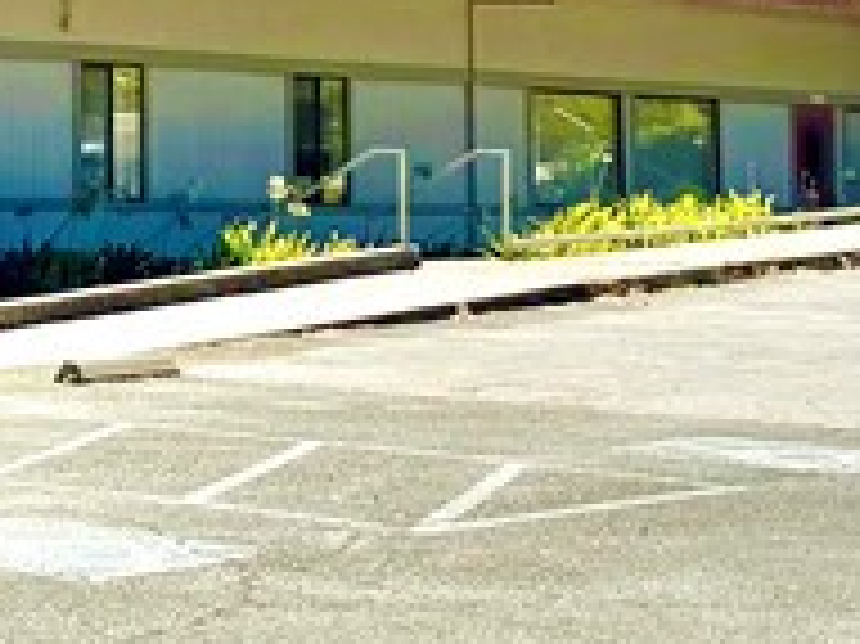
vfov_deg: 11.2
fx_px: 3203
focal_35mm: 129
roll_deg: -0.8
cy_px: -198
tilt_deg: +6.5
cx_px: -455
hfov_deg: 14.2
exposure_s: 1/5714
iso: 80
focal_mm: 6.76
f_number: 1.78
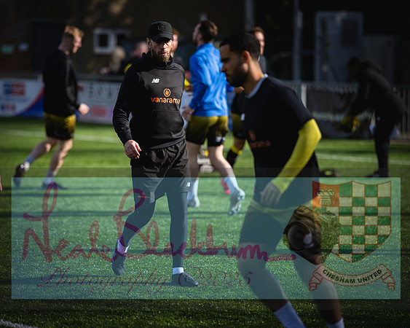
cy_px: 164
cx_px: 165
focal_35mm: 152
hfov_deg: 12.7
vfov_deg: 10.2
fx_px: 1844
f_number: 1.8
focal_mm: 135
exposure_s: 1/2500
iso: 80
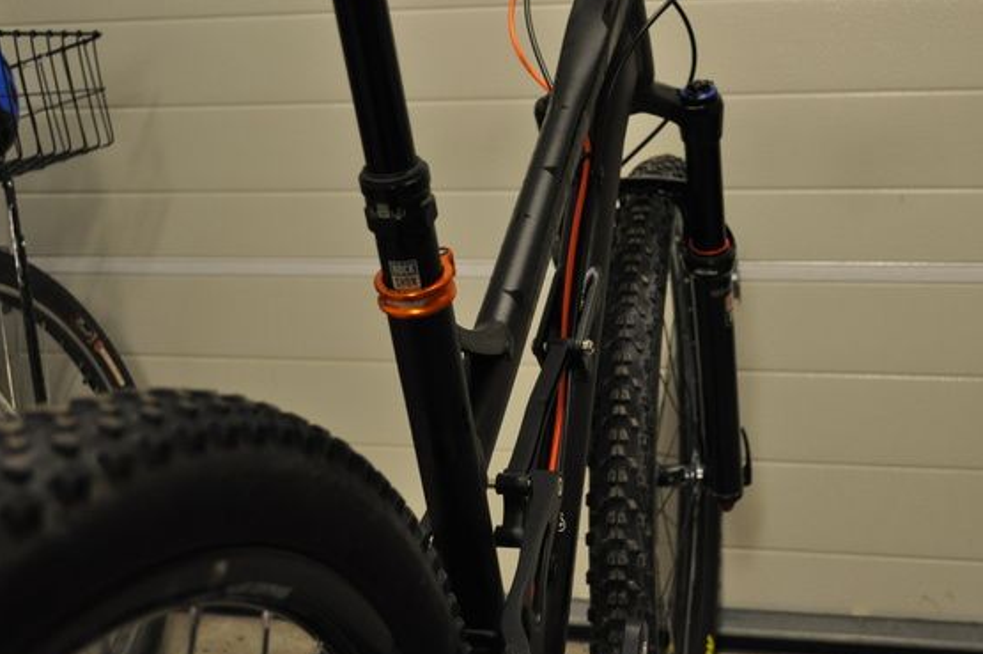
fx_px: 1282
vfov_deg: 28.5
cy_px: 257
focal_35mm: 47
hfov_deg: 41.8
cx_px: 580
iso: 800
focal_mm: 24
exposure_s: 1/30
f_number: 4
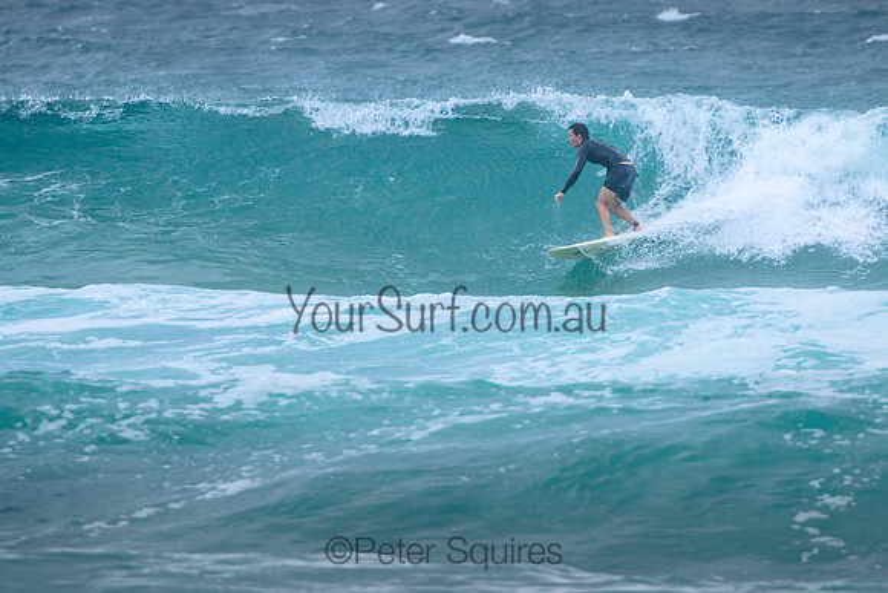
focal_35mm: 550
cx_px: 556
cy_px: 225
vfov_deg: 2.5
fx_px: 13573
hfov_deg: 3.7
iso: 640
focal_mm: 400
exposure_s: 1/2000
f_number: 5.6
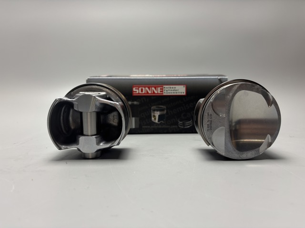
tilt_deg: -6.9
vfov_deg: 53.1
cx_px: 152
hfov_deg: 67.3
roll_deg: +0.6
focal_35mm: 26
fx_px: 229
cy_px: 114
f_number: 1.6
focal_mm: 5.96
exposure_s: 1/50
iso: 80
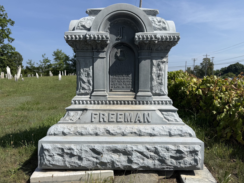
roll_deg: -0.3
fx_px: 176
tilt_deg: -5.3
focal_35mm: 25
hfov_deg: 69.4
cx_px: 124
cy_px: 93
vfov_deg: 54.9
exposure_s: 1/6173
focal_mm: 6.76
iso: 80
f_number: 1.78
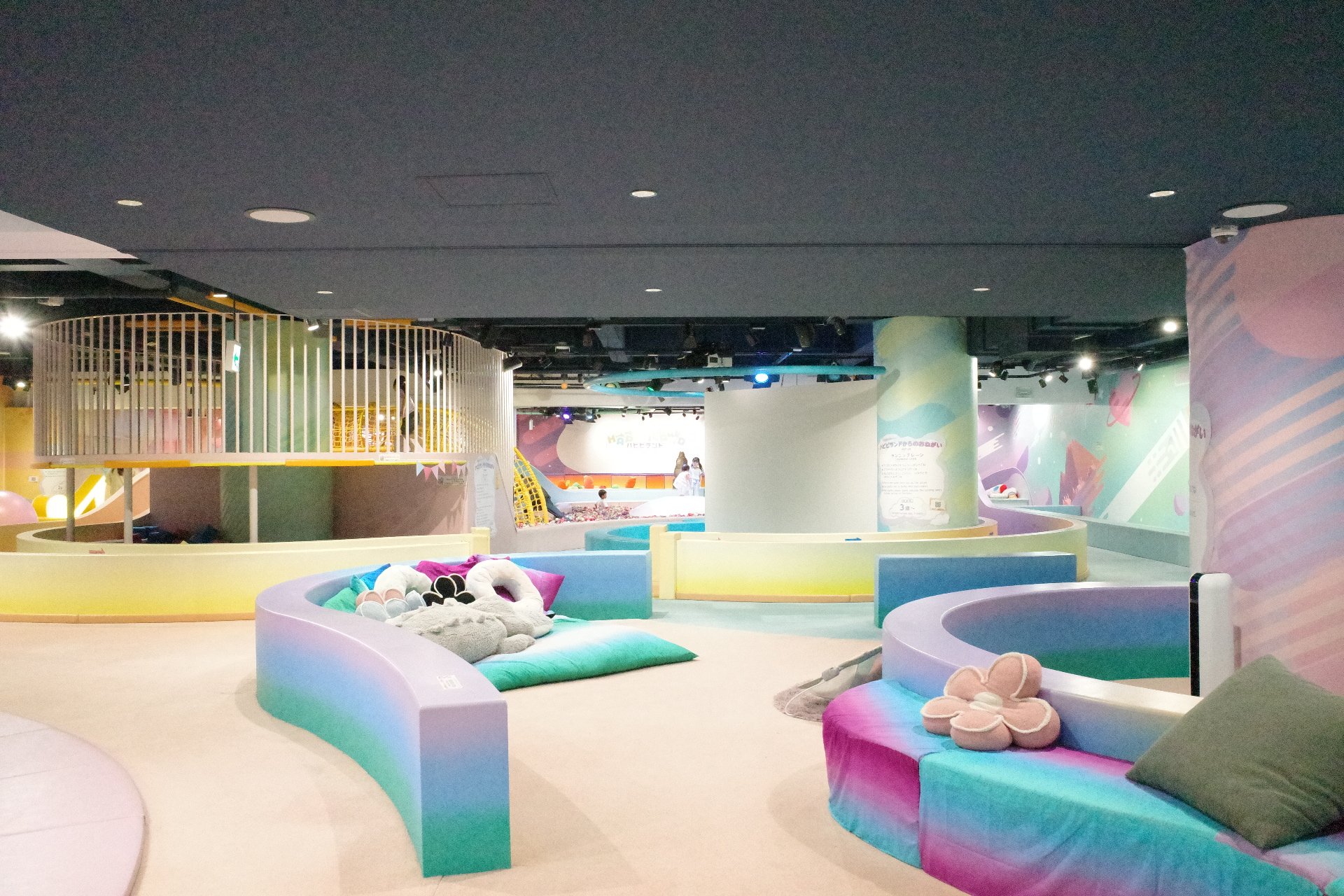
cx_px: 672
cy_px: 448
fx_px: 1045
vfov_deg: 46.4
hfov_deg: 65.5
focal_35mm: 28
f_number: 5.6
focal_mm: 18.3
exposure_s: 1/500
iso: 20000
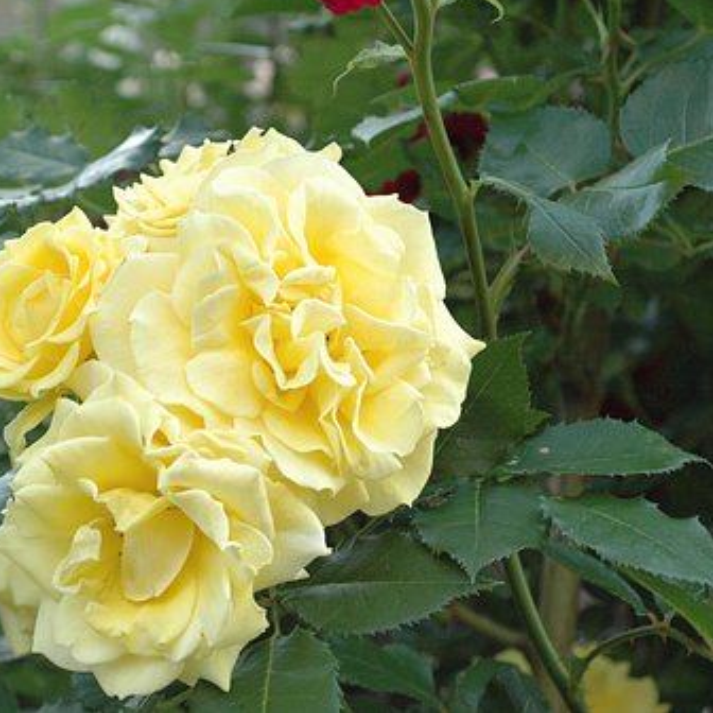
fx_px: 2485
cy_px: 354
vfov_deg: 16.3
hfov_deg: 16.3
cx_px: 221
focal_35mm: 107
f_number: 8
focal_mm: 55
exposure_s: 1/250
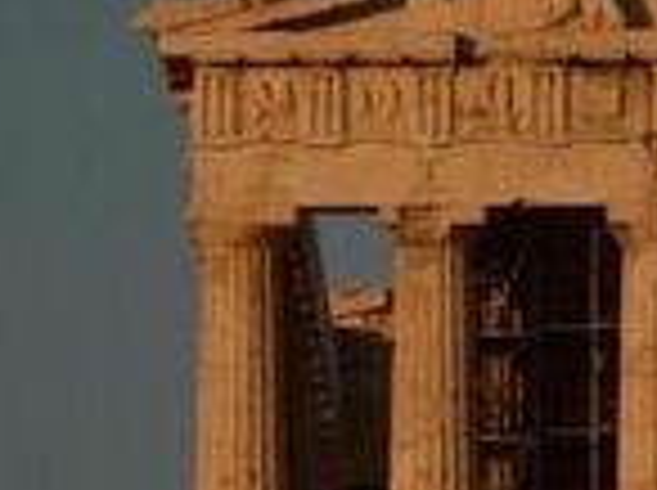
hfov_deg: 0.8
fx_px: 47466
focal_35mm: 2505
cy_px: 405
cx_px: 1413
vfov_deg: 0.6
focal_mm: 400
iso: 50
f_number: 2.8
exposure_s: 1/2000
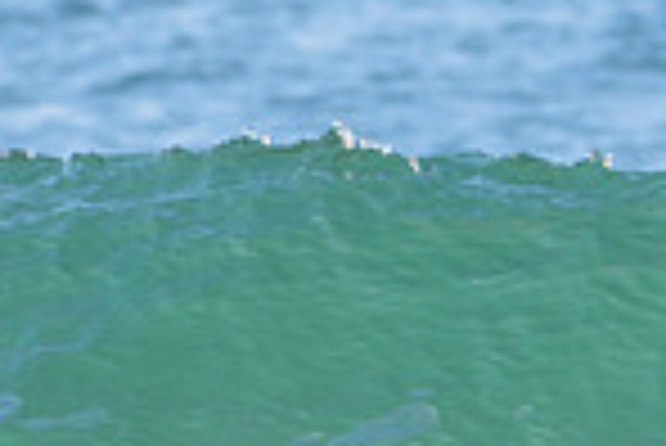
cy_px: 481
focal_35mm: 2406
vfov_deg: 0.6
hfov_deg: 0.9
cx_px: 839
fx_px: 44554
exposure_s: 1/2000
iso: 220
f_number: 5.6
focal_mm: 500
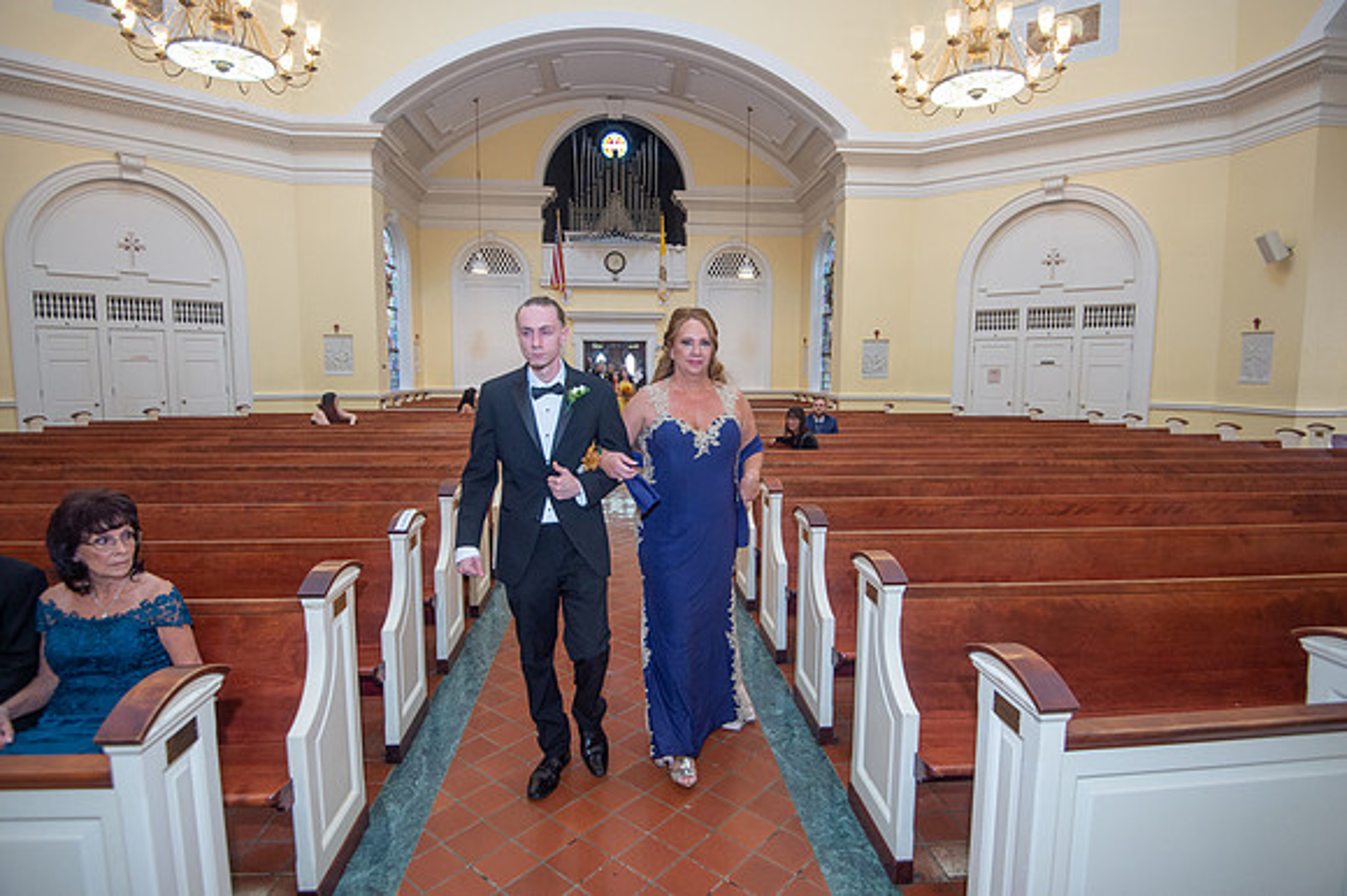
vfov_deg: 61.9
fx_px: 748
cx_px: 674
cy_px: 448
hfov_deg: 84.0
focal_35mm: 20
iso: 1000
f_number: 4
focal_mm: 20
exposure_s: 1/125
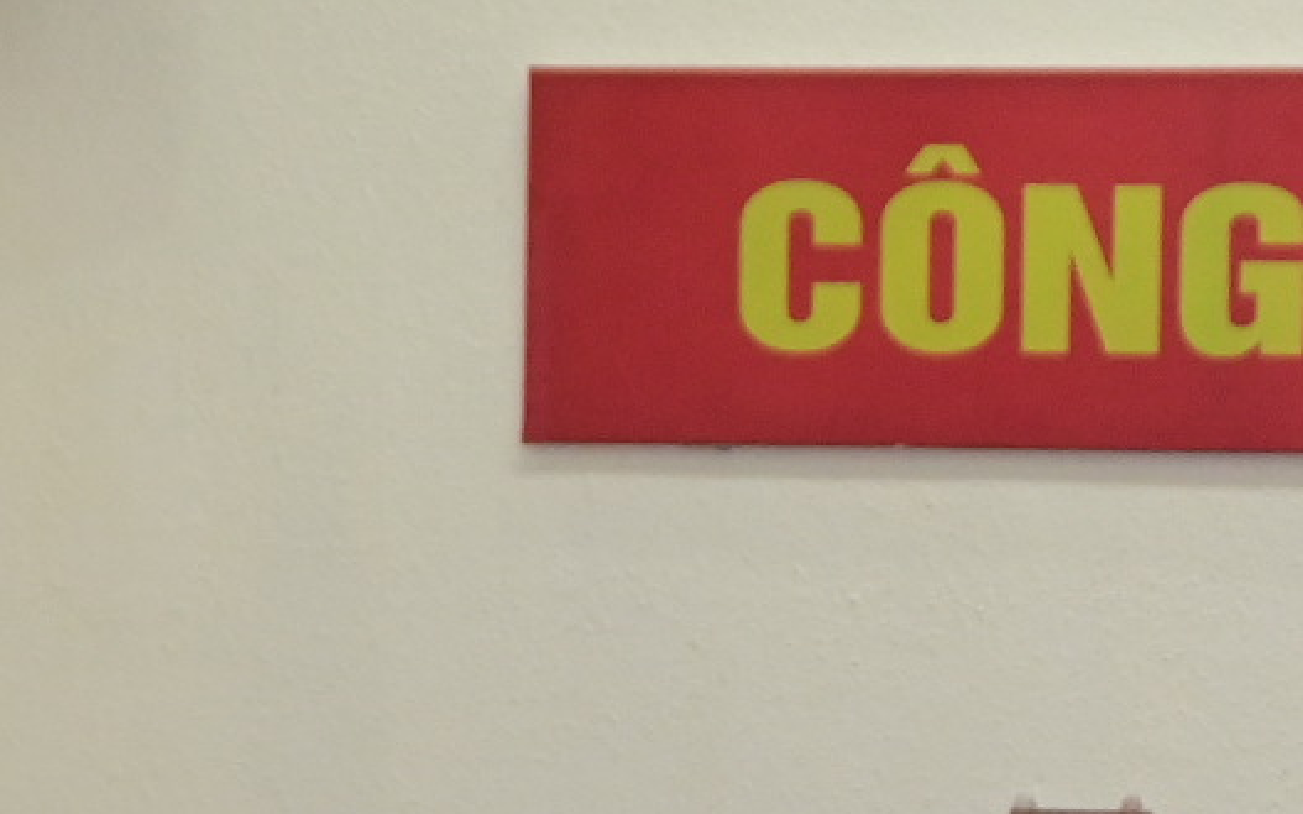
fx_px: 11750
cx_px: 534
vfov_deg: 3.9
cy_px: 1395
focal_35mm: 331
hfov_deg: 6.3
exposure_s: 1/200
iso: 1600
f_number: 5
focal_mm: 58
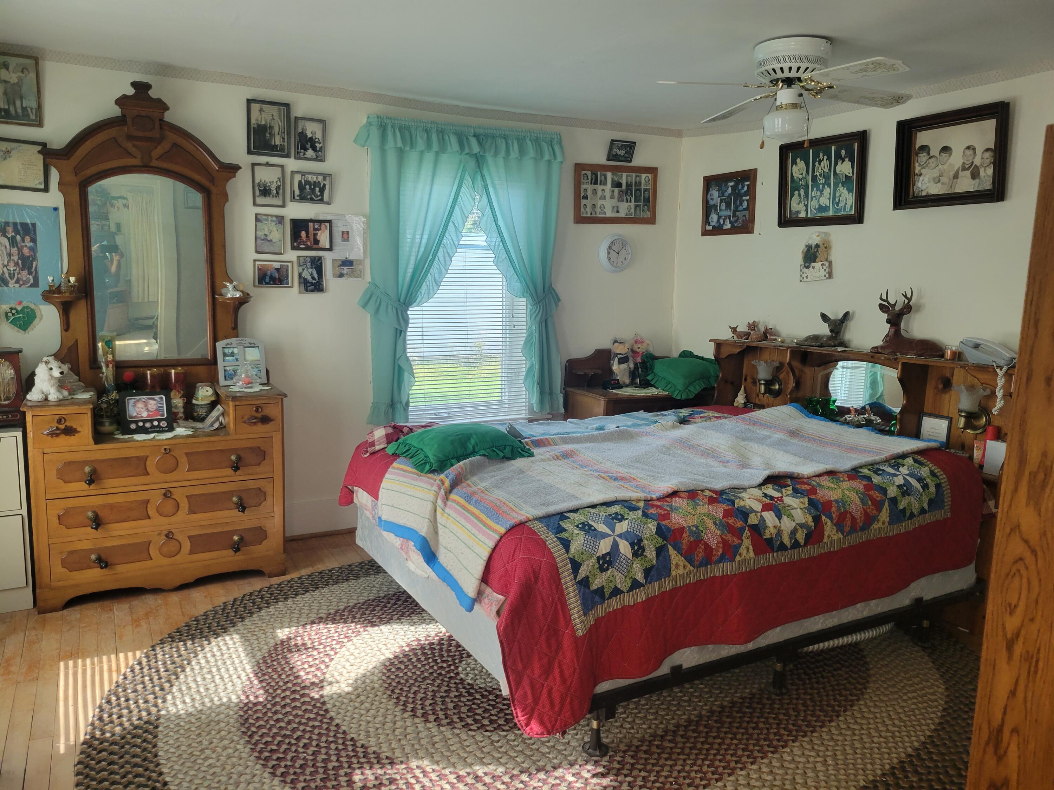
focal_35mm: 26
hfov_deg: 67.3
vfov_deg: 53.1
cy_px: 395
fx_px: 792
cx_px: 527
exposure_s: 1/119
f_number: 1.8
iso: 125
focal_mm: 5.4
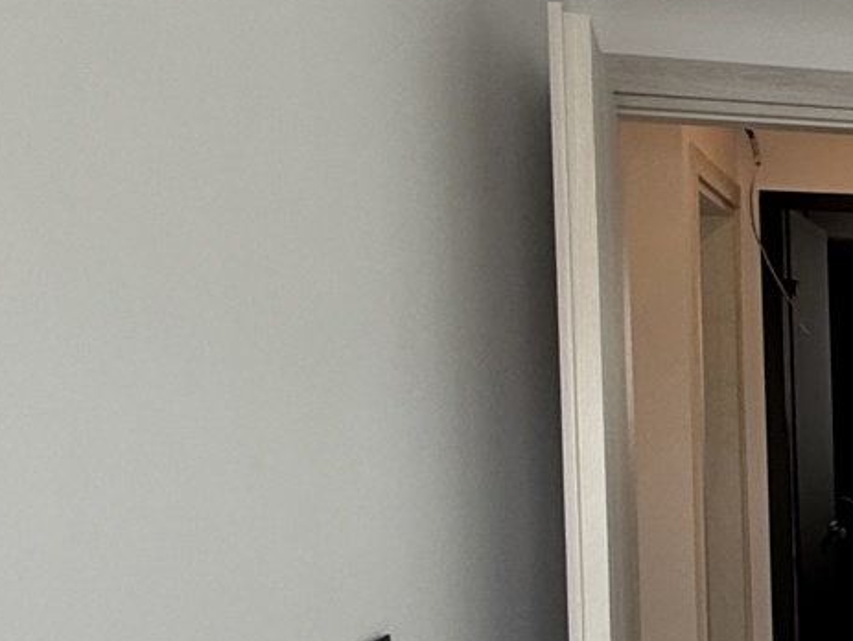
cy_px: 414
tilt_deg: -1.4
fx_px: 1430
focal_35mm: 58
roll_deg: +0.5
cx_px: 1713
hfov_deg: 19.1
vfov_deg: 25.2
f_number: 2.2
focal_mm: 2.22
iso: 64
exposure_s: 1/99
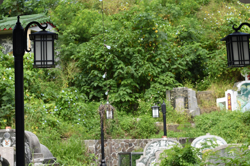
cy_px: -1
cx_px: 94
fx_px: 757
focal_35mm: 109
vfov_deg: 12.4
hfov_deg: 18.7
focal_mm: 50
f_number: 6.3
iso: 400
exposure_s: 1/1250
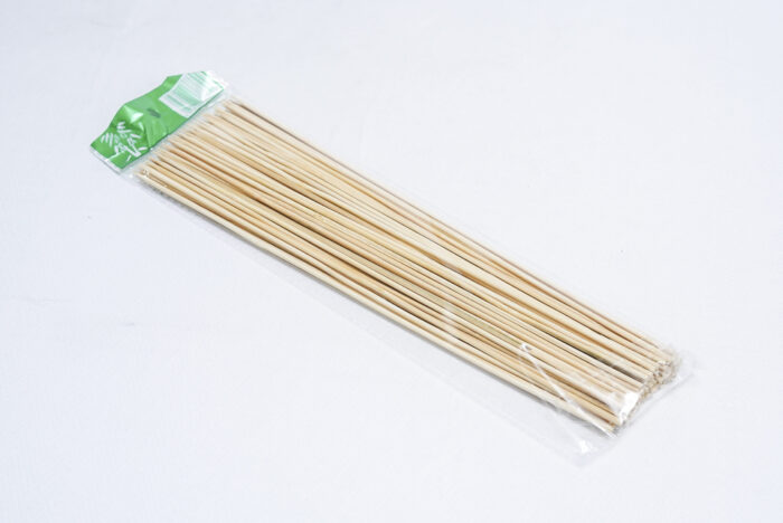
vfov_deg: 19.5
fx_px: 1524
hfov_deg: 28.8
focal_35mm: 70
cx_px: 392
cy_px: 262
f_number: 9
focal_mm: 70
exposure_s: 1/200
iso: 3200
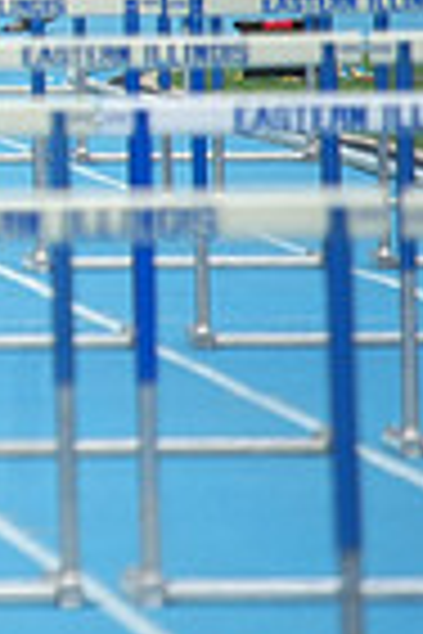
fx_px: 23951
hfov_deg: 1.0
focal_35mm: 1359
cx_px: -873
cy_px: -155
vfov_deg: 1.5
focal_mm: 330
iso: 400
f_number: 5.6
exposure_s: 1/2500
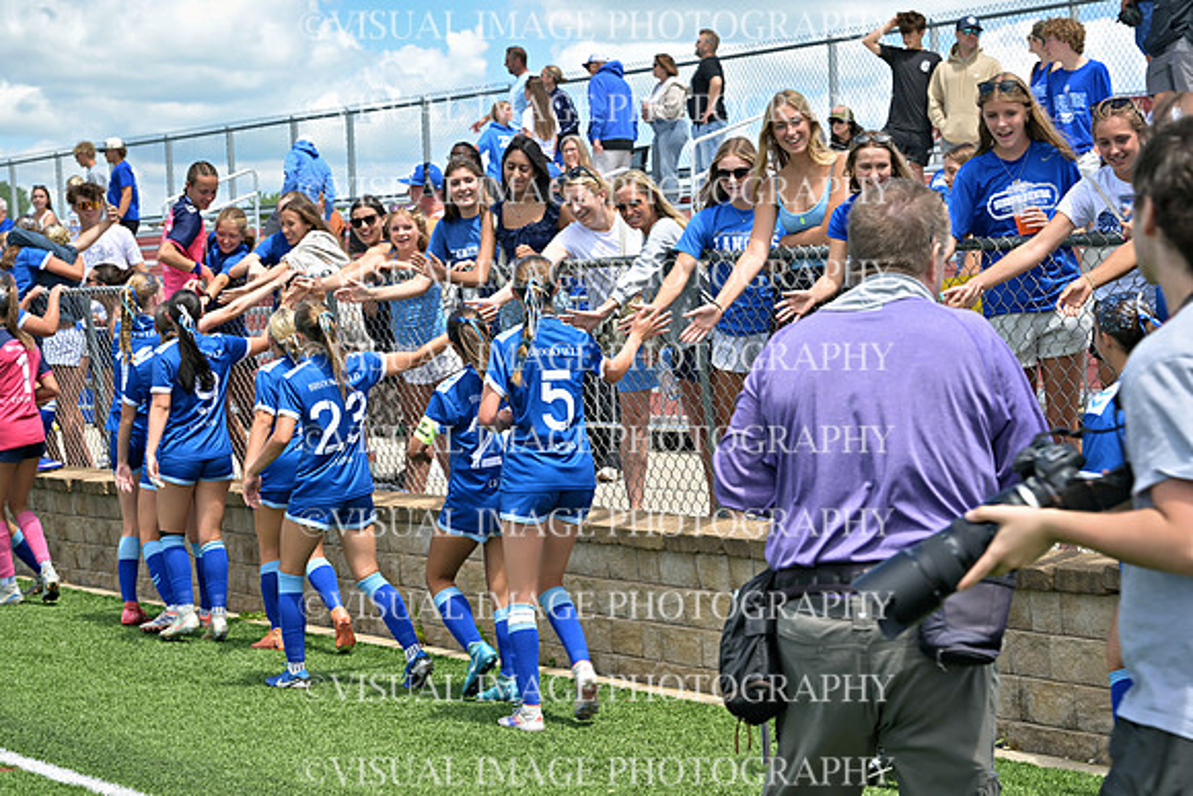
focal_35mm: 77
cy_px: 398
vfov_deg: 17.7
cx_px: 596
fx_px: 2552
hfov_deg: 26.3
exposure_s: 1/160
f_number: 7.1
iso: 100
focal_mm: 77
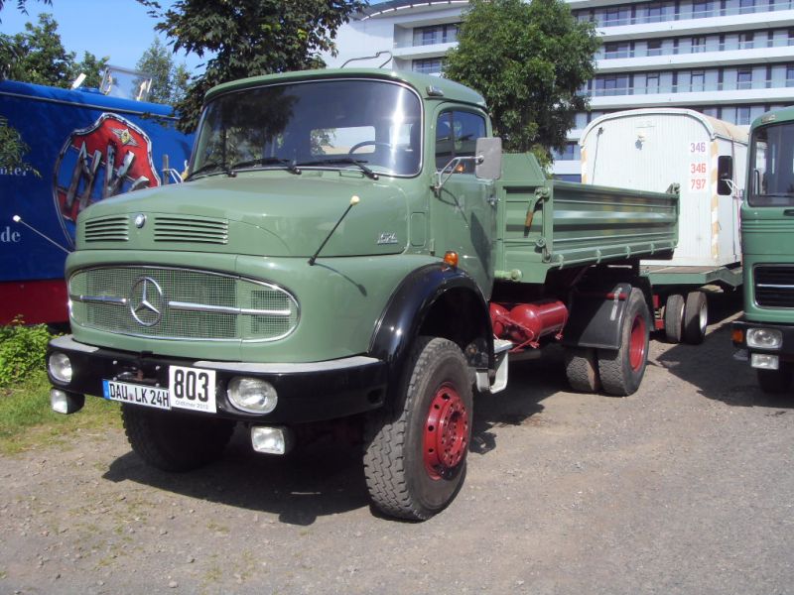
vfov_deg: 36.8
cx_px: 397
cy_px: 298
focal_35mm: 39
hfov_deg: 47.9
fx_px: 895
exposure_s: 1/250
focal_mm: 6.6
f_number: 6.2
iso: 80
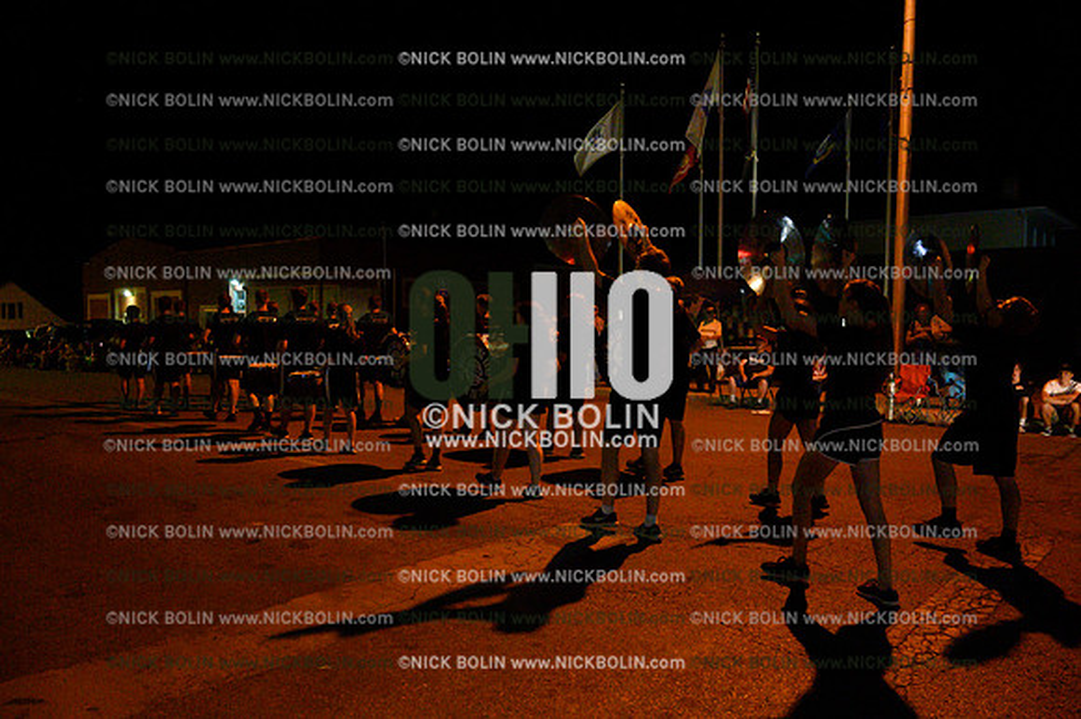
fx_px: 795
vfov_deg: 48.7
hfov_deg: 68.4
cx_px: 540
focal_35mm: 26
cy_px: 360
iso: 32000
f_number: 4
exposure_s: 1/400
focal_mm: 26.5
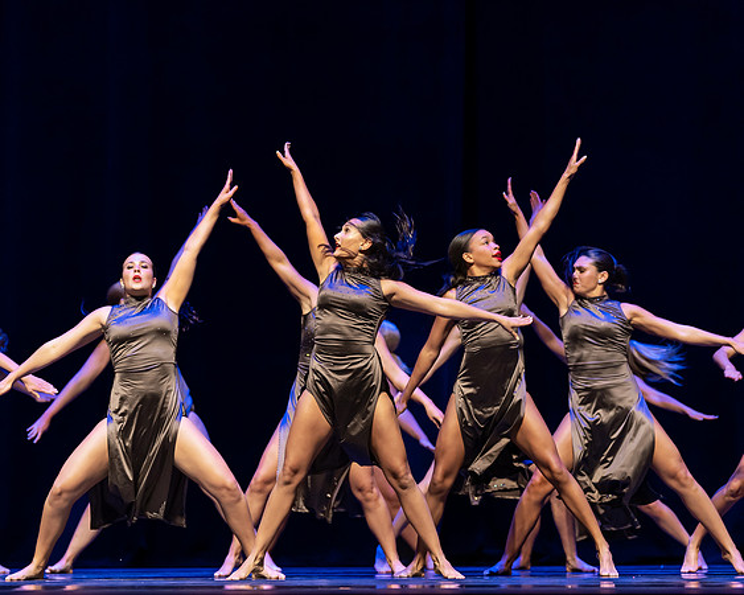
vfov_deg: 12.0
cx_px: 318
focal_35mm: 129
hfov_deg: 15.0
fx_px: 2830
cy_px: 333
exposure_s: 1/640
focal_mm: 96
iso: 3200
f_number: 2.8
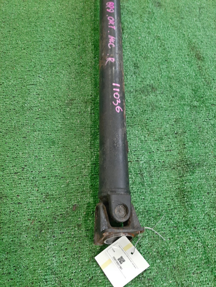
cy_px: 144
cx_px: 108
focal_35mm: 26
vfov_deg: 67.3
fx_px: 216
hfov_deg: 53.1
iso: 230
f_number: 1.7
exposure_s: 1/50
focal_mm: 3.93
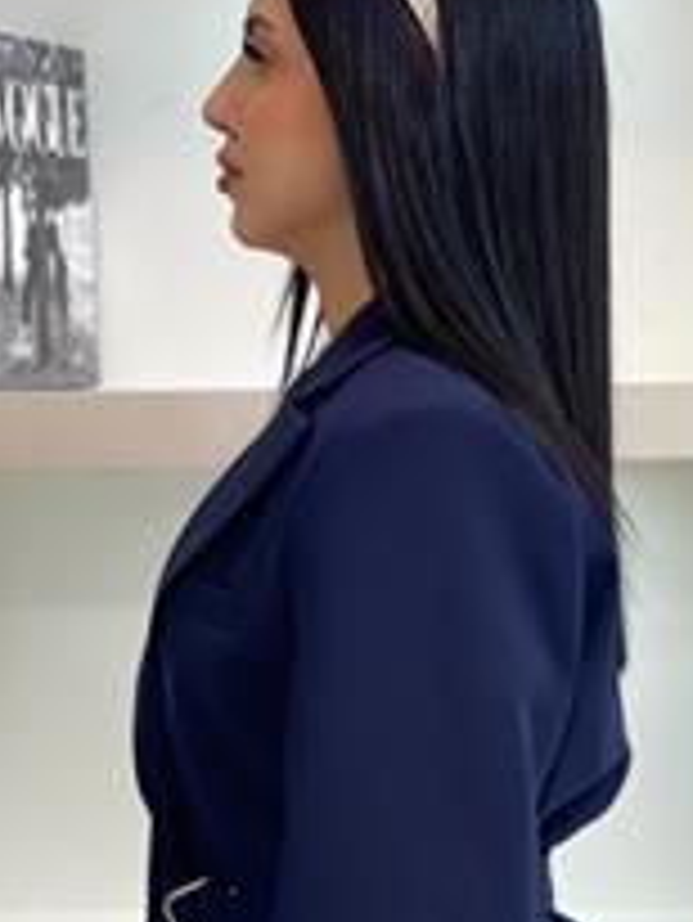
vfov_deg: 18.6
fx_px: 2800
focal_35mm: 105
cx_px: 369
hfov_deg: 14.1
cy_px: 726
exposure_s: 1/100
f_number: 2
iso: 125
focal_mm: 6
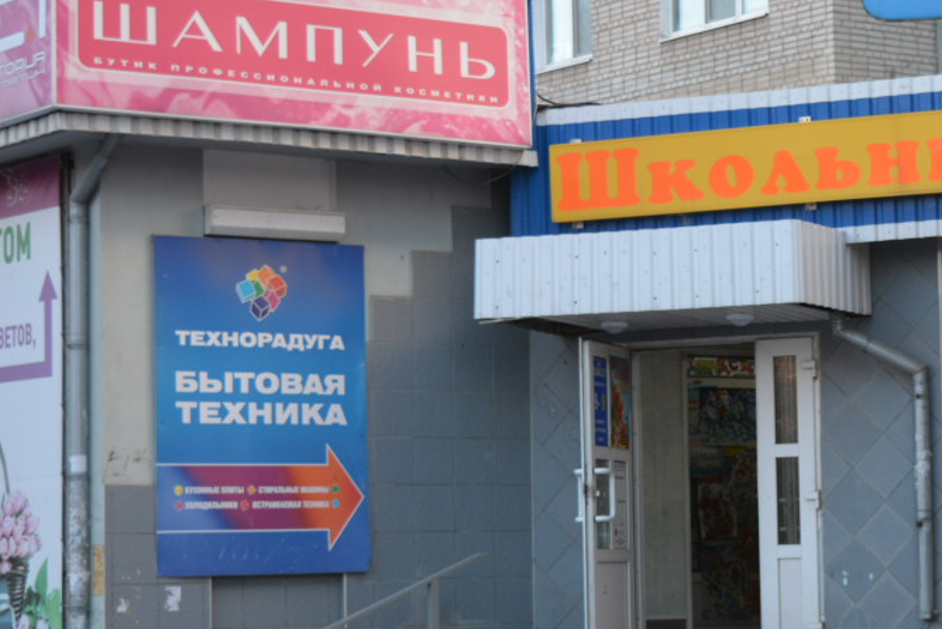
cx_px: 821
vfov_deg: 11.9
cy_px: 348
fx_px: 3010
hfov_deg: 17.6
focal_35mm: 115
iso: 320
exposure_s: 1/125
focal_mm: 40
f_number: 5.6
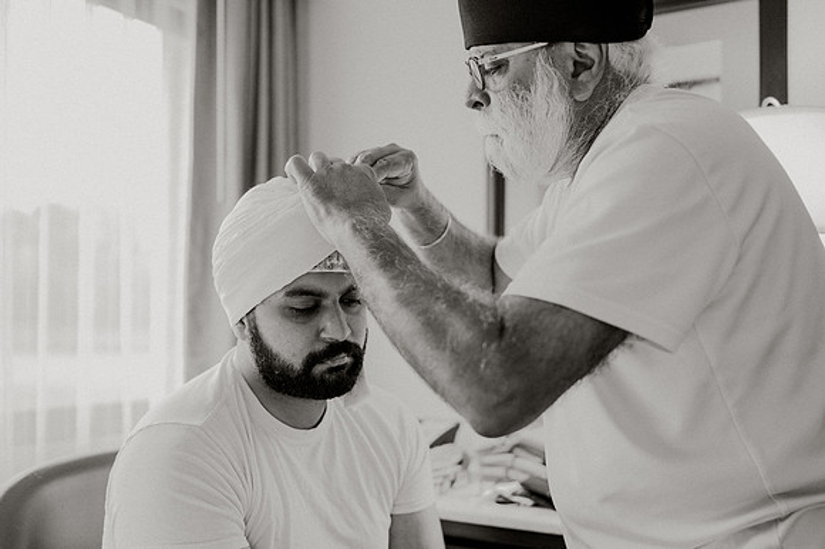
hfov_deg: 50.2
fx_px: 880
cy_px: 301
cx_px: 406
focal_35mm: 38
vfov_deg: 34.6
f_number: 2
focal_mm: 35
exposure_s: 1/100
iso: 2000
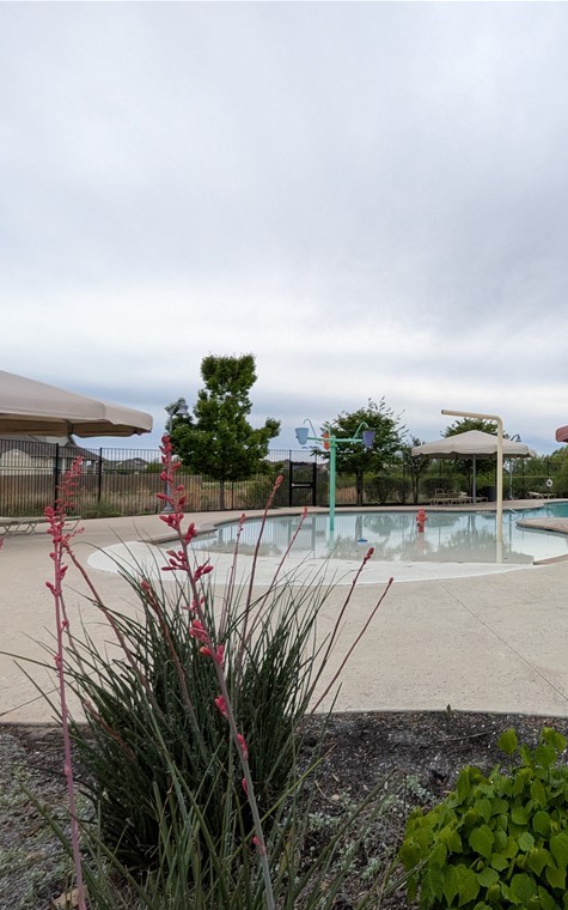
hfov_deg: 52.6
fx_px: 495
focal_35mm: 20
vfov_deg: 85.1
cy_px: 459
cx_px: 508
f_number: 2.2
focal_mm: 1.85
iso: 54
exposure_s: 1/1965
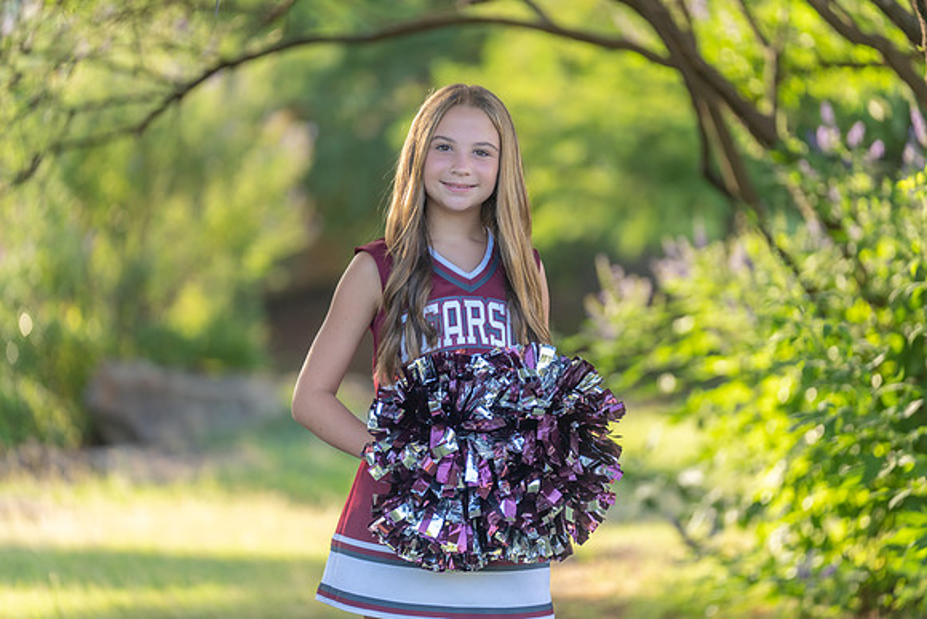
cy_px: 310
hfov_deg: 13.3
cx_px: 464
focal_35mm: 154
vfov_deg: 8.9
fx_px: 3966
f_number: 2.8
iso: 200
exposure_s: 1/320
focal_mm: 154
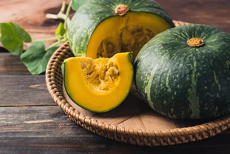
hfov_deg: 22.6
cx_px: 115
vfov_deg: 15.2
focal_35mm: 90
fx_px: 575
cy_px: 77
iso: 160
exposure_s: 1/125
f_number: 8
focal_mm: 90
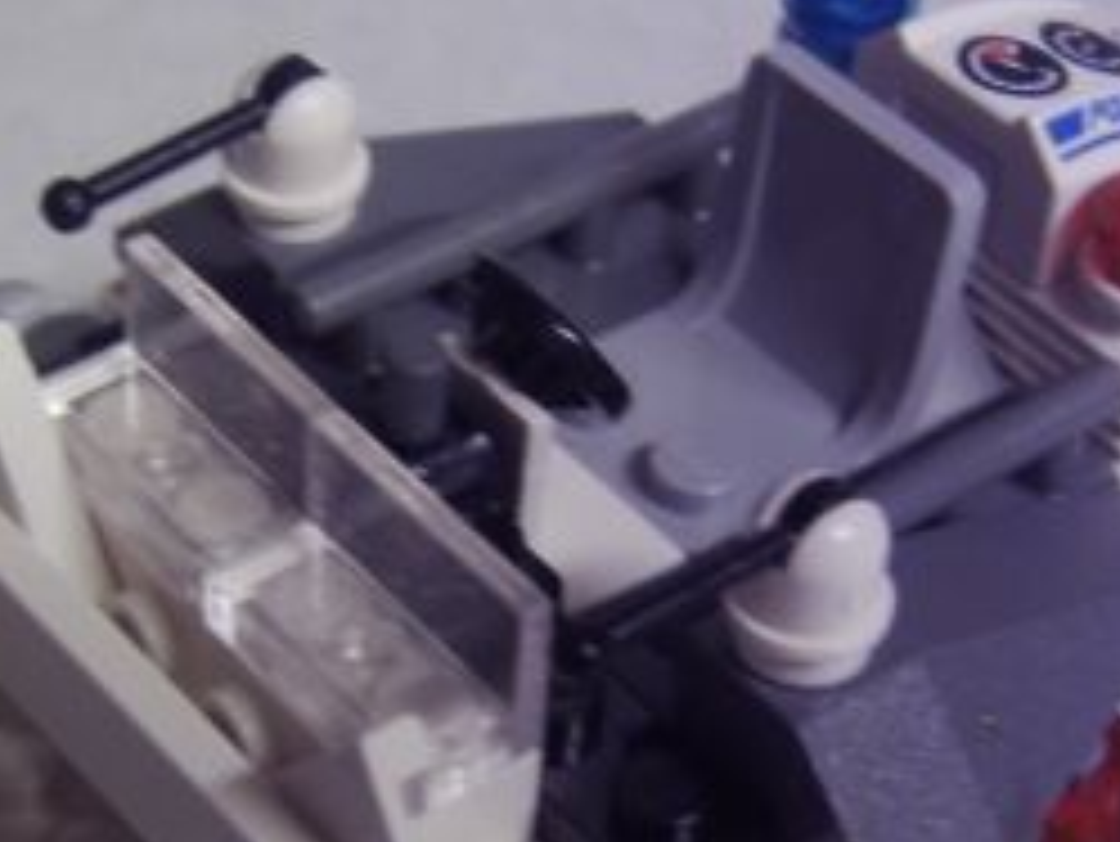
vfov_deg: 18.2
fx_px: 2622
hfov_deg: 24.1
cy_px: 441
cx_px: 522
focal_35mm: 81
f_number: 2.7
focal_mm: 8.13
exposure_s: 1/11
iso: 71
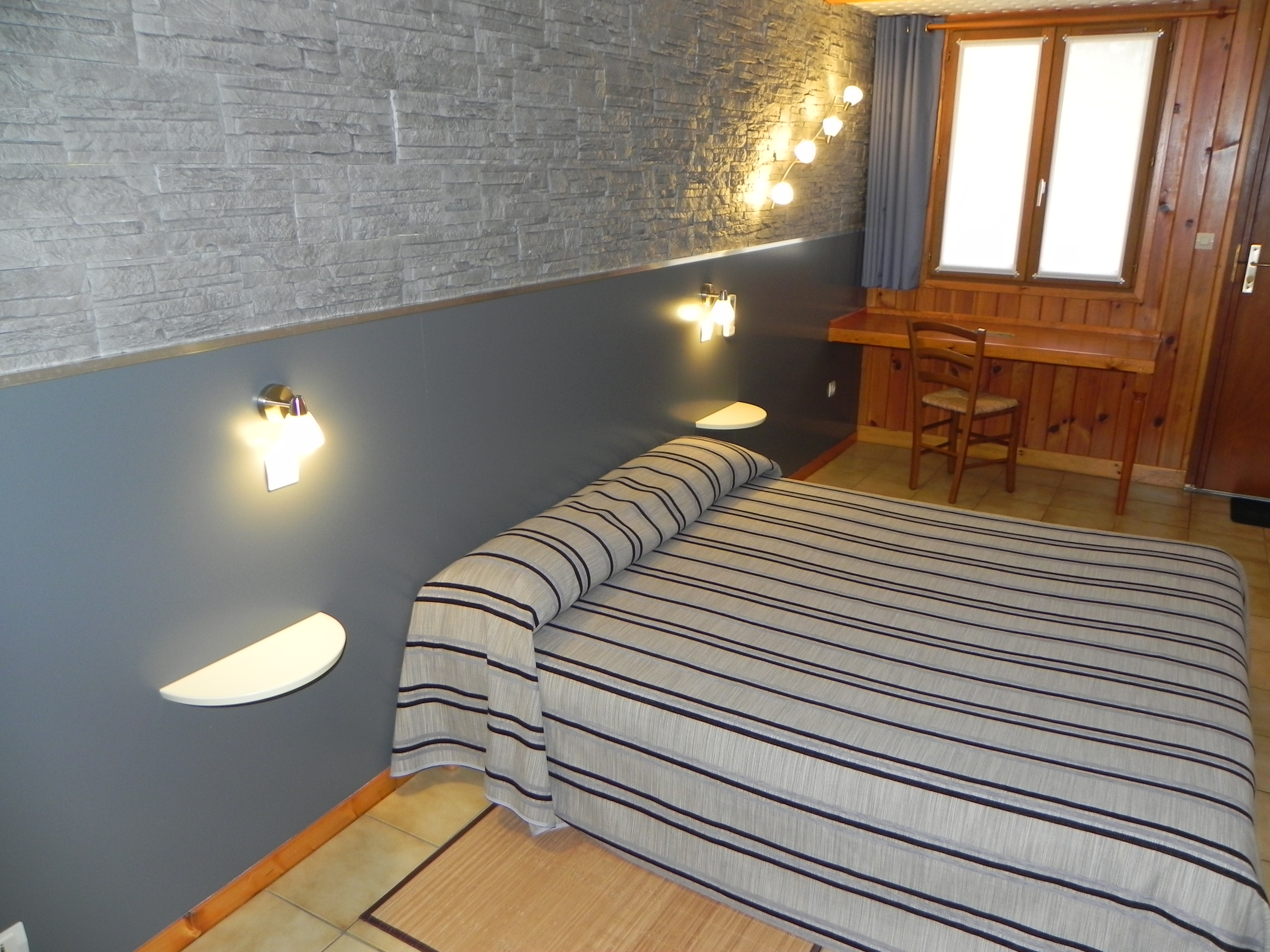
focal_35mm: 26
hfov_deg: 67.3
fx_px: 954
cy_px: 476
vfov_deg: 53.1
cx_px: 635
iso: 200
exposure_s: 1/30
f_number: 2.8
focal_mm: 4.6
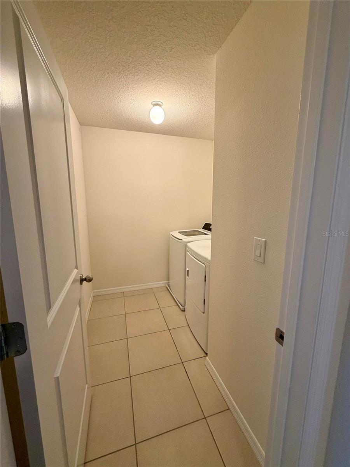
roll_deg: +0.1
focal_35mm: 14
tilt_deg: -9.4
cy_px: 234
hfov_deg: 85.7
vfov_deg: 102.1
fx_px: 189
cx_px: 175
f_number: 2.2
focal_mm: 2.22
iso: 250
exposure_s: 1/120
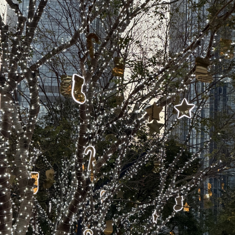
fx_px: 937
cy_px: 79
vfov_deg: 14.3
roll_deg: -2.4
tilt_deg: +16.5
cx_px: 121
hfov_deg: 14.3
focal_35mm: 122
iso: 320
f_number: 2.8
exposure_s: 1/100
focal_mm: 16.89
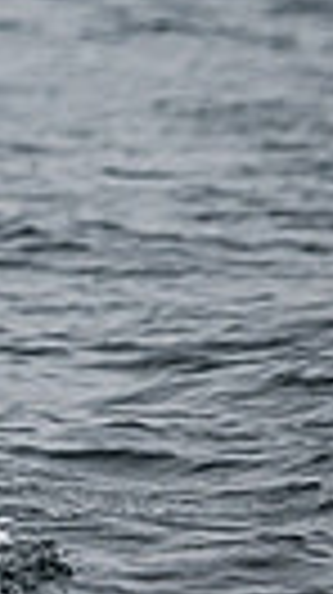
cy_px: -207
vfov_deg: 1.2
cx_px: -951
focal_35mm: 1755
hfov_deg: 0.7
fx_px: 27620
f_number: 5.6
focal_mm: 300
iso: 400
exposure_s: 1/6400
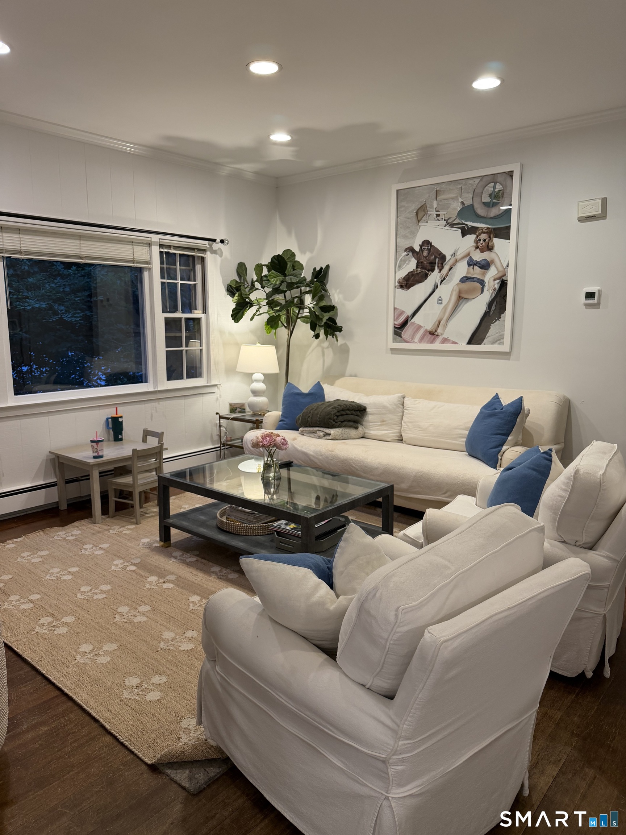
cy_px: 418
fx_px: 579
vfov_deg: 71.6
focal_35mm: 24
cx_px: 313
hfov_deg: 56.8
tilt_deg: -9.2
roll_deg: -0.1
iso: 160
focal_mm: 6.76
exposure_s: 1/60
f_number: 1.78
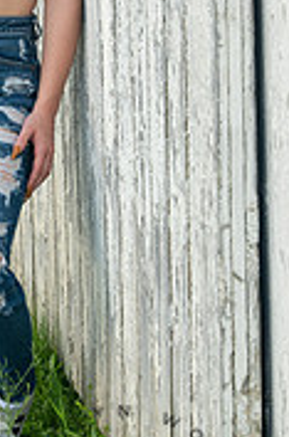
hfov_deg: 4.9
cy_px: 141
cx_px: -28
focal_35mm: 280
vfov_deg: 7.4
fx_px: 3391
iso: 400
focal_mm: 110
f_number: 7.1
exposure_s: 1/250
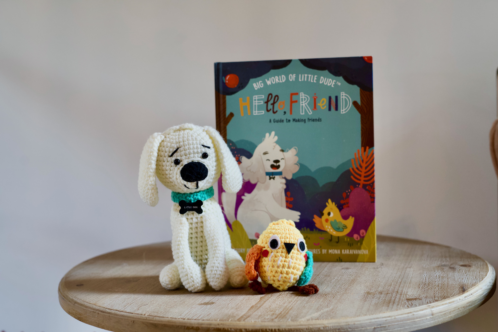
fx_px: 692
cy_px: 166
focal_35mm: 50
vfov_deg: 27.0
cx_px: 249
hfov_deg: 39.6
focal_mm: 50
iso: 1600
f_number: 4
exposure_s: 1/160
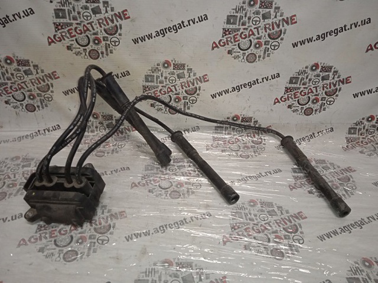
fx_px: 306
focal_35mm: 28
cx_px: 189
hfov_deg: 63.5
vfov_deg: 49.7
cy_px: 142
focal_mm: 3.43
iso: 456
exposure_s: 1/33.3
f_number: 2.2
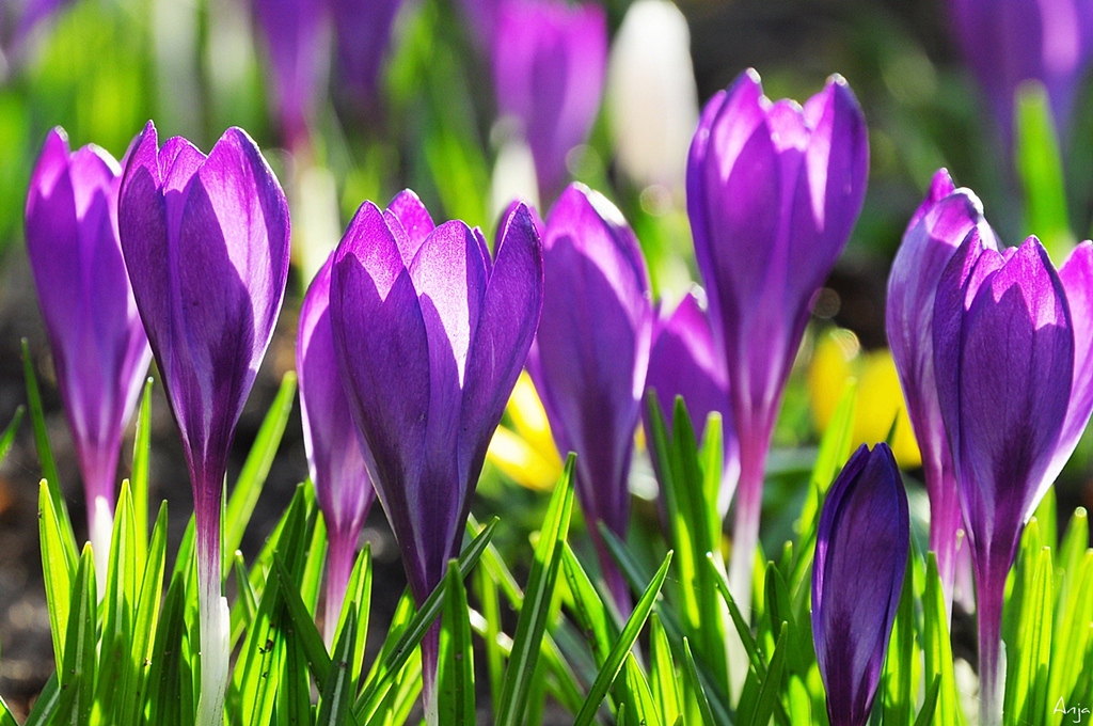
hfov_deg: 16.1
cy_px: 363
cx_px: 546
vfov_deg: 10.7
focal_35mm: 128
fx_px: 3866
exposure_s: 1/125
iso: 200
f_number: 8
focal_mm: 85
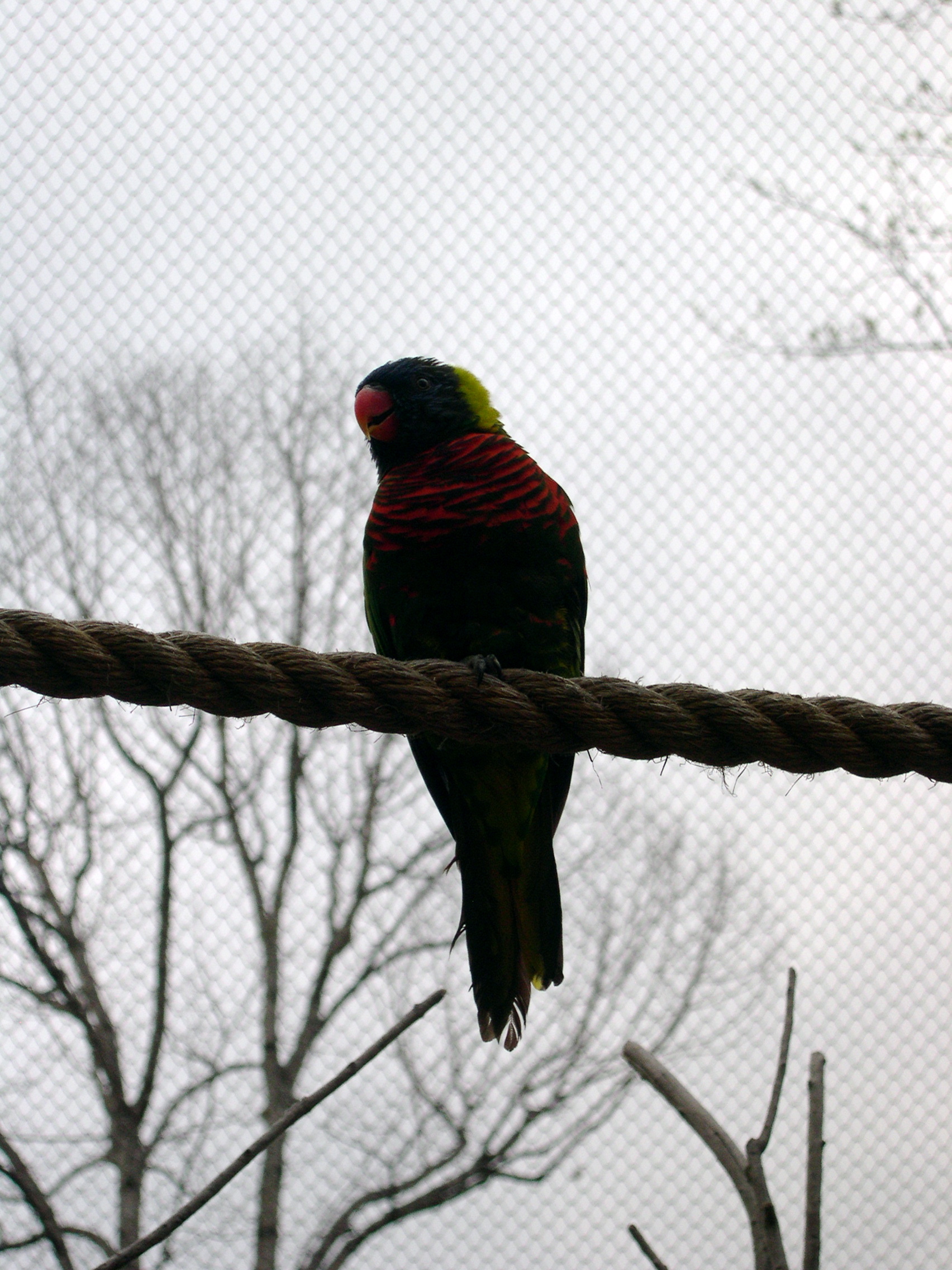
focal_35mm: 102
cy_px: 635
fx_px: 3740
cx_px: 476
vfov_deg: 19.3
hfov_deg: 14.5
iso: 100
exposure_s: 1/47.8
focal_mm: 21.6
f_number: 4.8
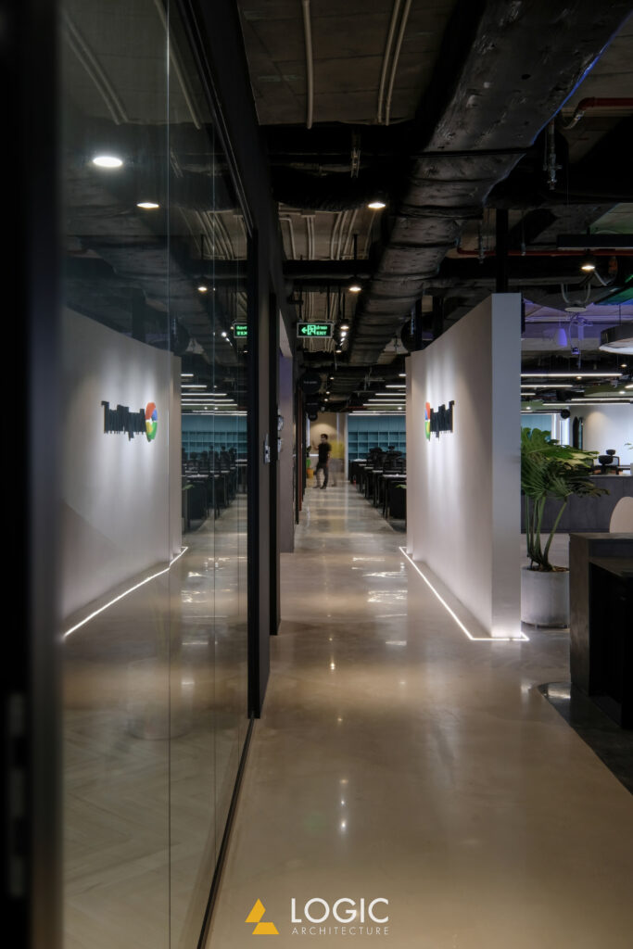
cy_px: 474
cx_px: 316
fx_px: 949
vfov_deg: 53.1
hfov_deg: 36.9
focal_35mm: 36
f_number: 20
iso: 200
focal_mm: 24
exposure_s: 1
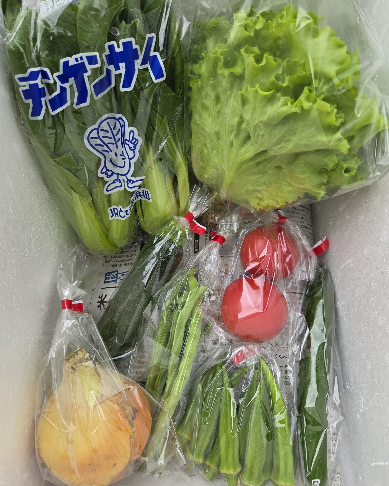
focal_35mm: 24
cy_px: 253
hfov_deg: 58.8
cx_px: 195
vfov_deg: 70.3
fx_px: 345
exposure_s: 1/565
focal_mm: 5.4
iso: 80
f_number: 1.8
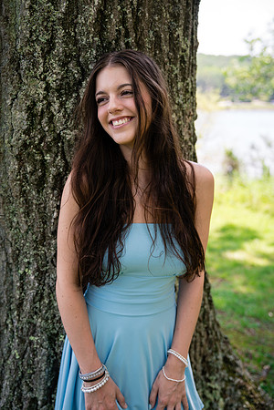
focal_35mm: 37
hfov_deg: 35.9
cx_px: 137
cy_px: 205
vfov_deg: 51.9
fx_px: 422
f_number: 2.8
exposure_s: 1/250
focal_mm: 37
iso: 125
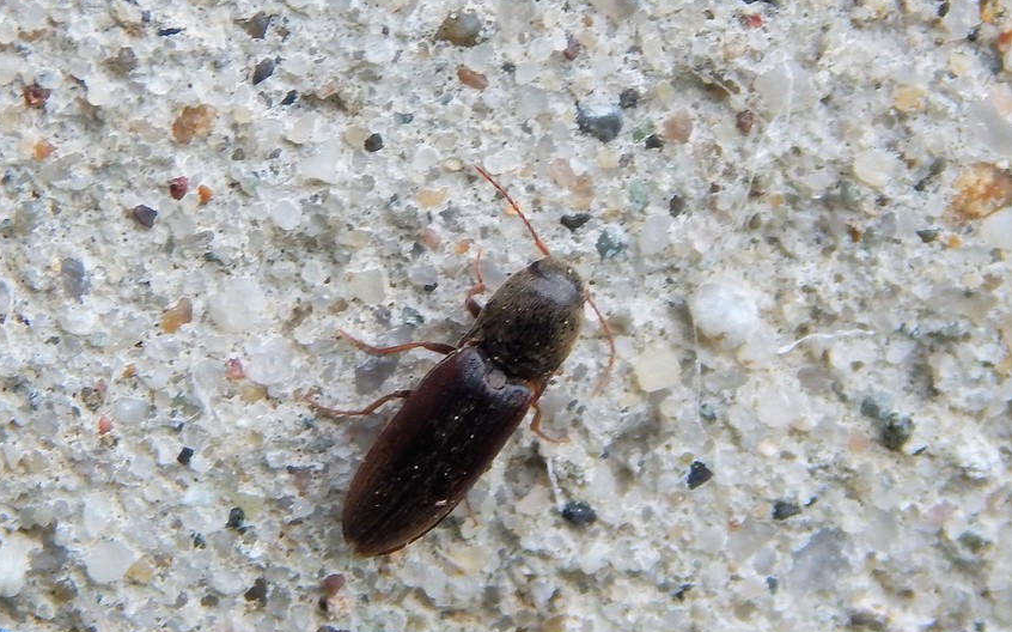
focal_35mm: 140
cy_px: 377
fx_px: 3860
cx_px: 505
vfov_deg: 9.4
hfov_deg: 14.9
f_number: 4.8
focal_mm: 23.4
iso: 140
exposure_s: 1/250
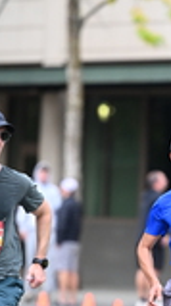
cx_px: 191
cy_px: 217
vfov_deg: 3.4
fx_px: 5146
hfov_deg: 1.9
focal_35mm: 636
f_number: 2.8
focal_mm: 175
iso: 1000
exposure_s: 1/1600
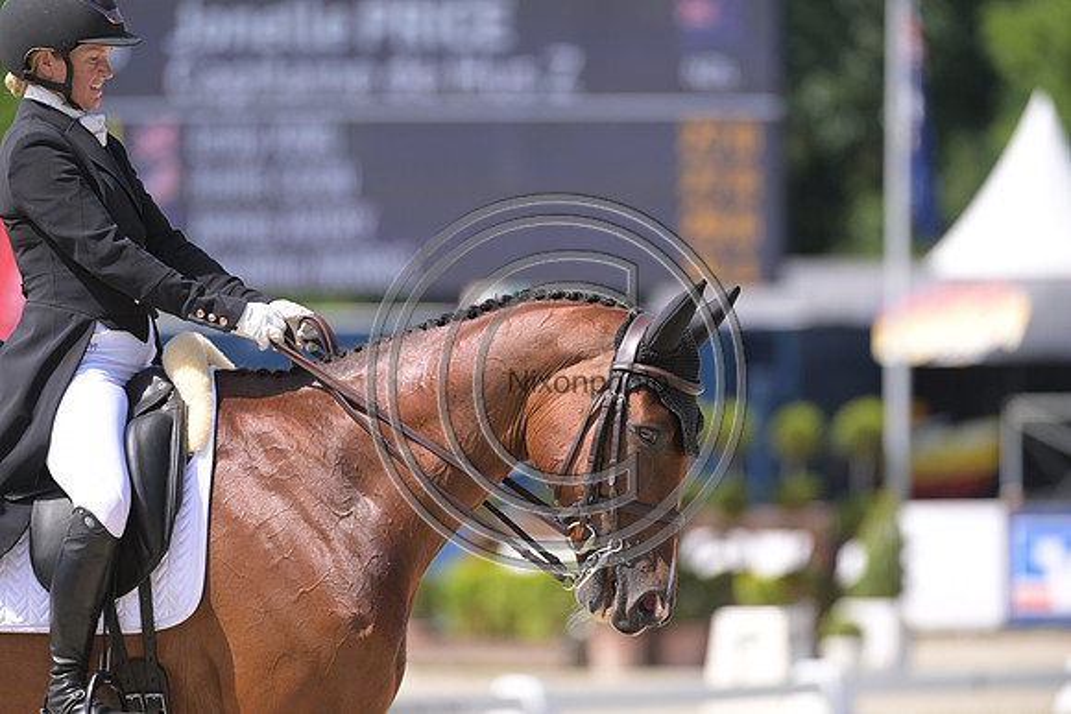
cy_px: 357
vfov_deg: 3.4
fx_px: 11902
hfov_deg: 5.2
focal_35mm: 400
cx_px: 536
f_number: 5
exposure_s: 1/1250
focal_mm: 400
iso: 450
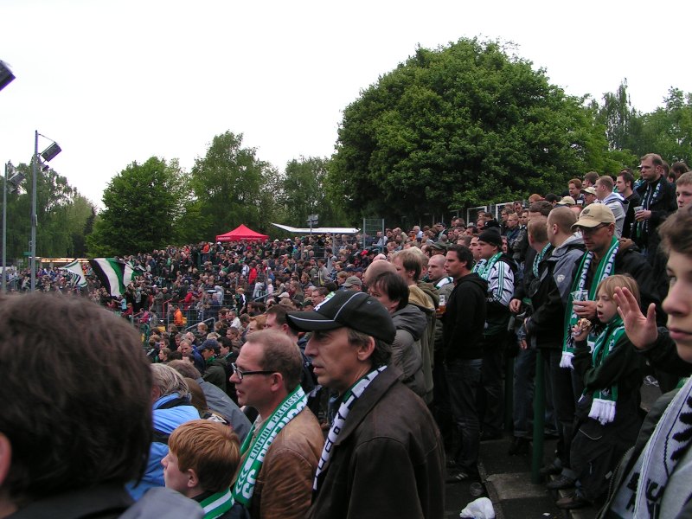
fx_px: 760
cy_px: 260
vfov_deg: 37.7
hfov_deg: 49.0
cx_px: 346
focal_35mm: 38
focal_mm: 5.8
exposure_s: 1/50
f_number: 5
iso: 50
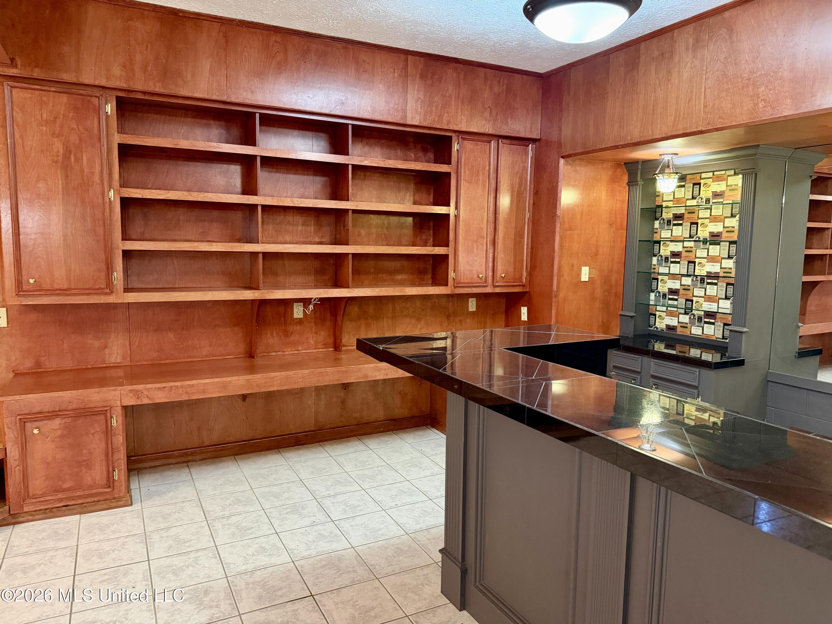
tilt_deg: -6.0
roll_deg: -0.5
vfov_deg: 56.8
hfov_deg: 71.6
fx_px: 577
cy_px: 312
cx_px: 416
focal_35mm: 24
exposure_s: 1/40
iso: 640
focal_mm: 6.76
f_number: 1.78
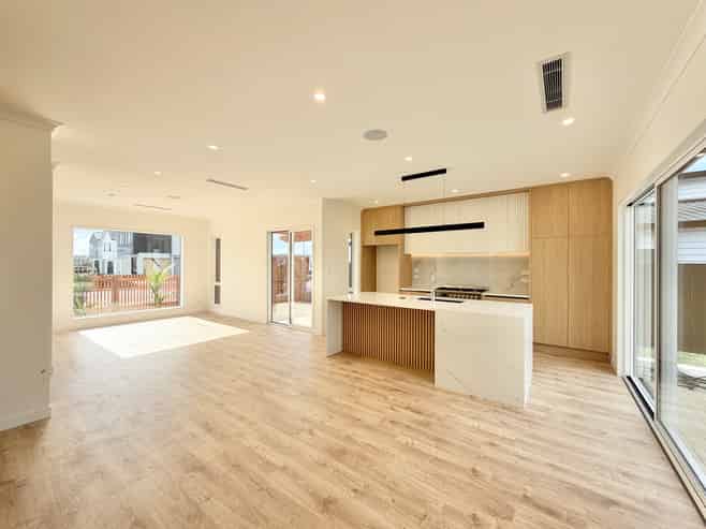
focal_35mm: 14
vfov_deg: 85.6
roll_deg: +0.3
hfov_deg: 102.1
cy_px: 264
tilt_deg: +0.1
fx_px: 285
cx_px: 353
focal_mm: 2.22
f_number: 2.2
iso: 40
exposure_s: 1/549
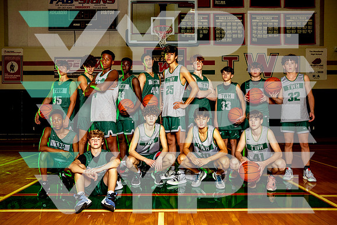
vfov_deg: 43.6
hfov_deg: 61.9
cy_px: 112
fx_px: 281
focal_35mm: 30
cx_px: 168
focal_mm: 30
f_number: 7.1
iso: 200
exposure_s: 1/250
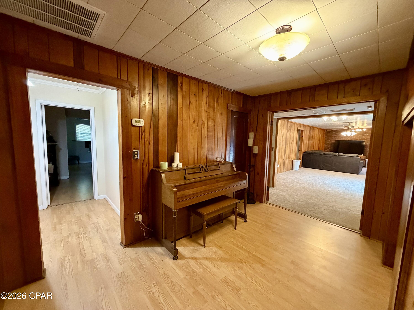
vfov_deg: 85.7
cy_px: 155
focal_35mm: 14
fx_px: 167
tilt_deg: -5.8
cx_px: 207
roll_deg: -2.4
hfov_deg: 102.1
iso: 640
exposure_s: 1/60
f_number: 2.2
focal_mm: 2.22
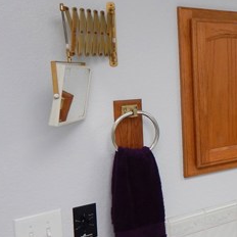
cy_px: 109
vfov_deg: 30.5
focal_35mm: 56
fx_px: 434
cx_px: 298
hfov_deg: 26.5
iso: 125
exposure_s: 1/80
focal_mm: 4
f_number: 3
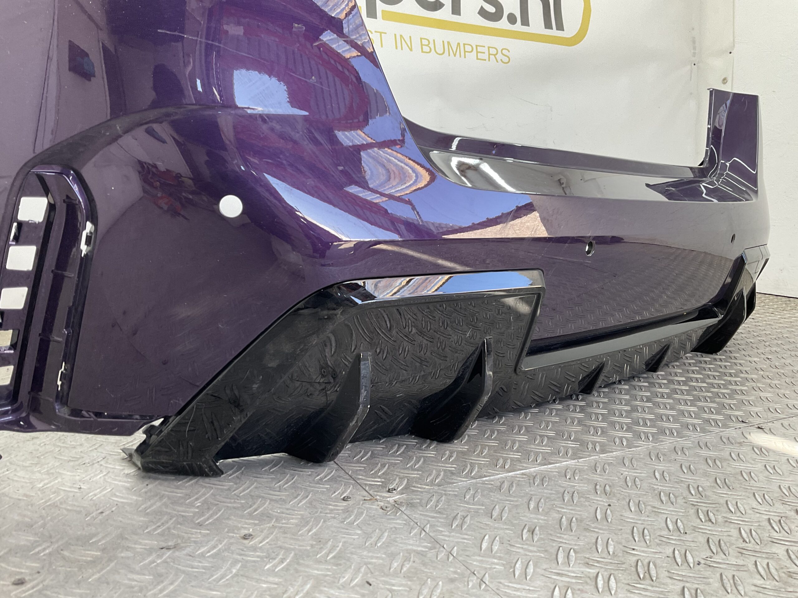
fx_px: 669
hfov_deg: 61.7
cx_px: 399
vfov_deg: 48.2
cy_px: 299
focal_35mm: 29
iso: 40
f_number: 1.8
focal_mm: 3
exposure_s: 1/100
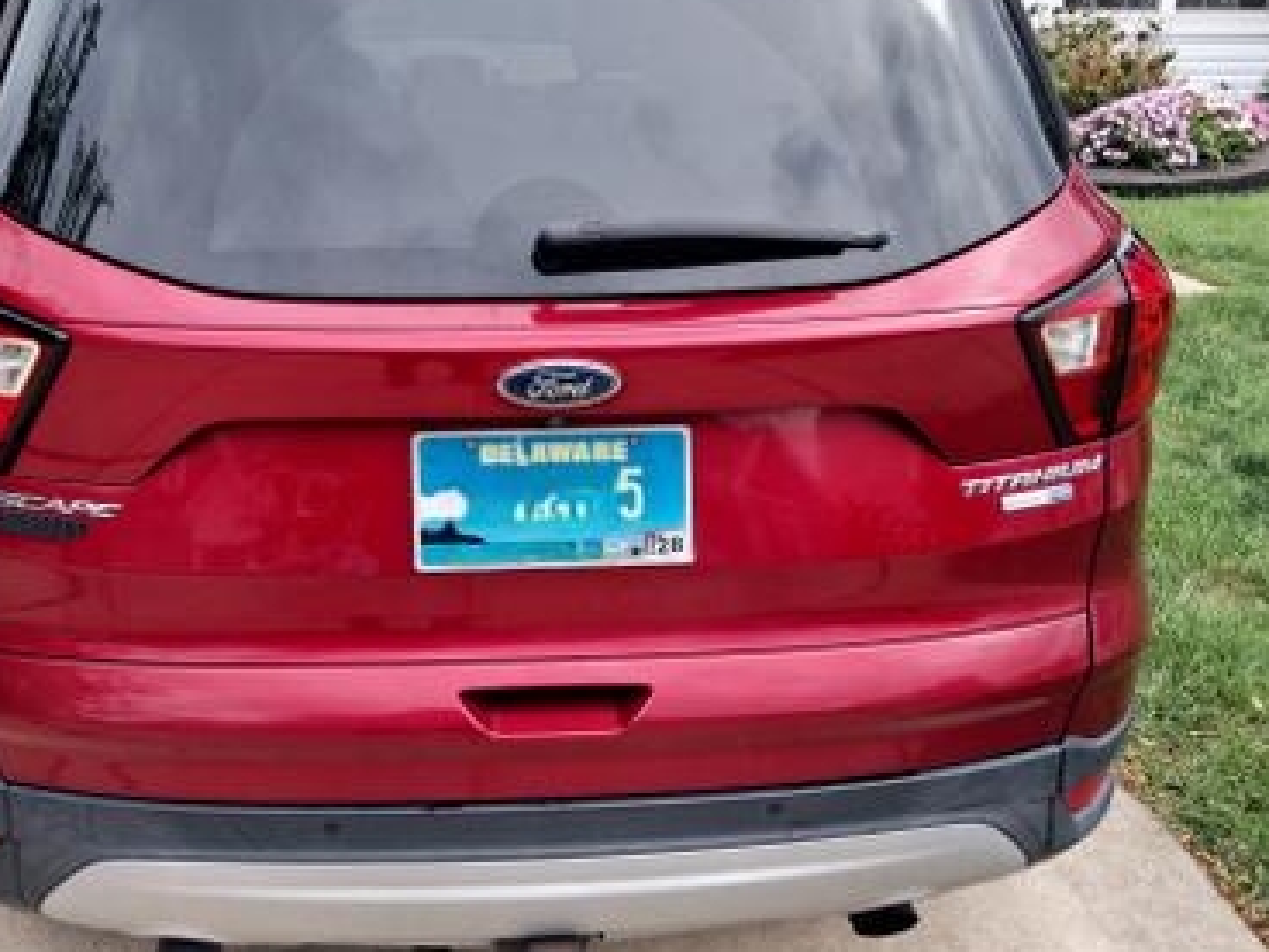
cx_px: 503
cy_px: 379
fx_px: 1356
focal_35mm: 37
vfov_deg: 38.5
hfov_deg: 49.8
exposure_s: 1/182
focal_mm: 4
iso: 20
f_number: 1.8
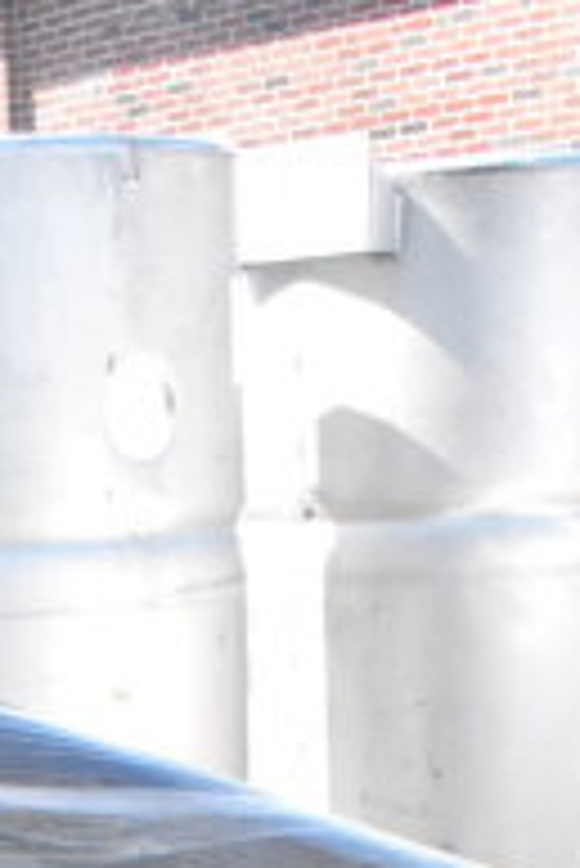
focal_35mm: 128
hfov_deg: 10.4
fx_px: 3088
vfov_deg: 13.2
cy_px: 1864
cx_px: -252
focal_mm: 18
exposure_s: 1/800
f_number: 18
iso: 6400
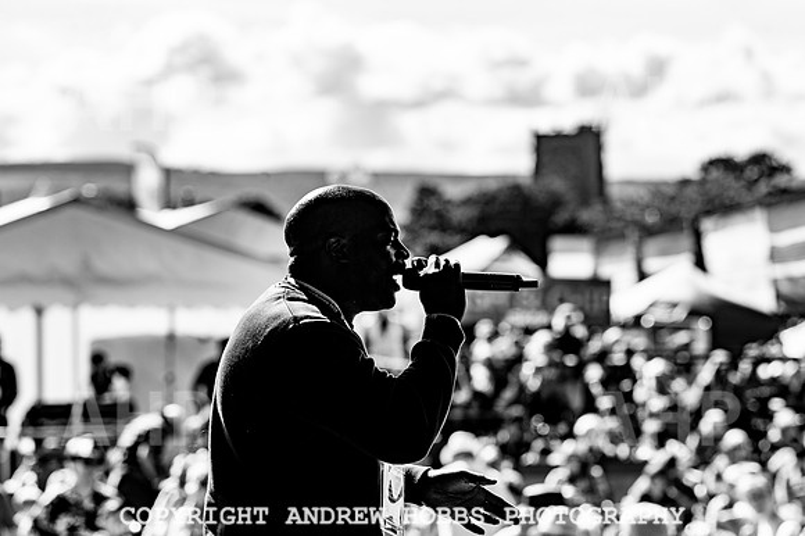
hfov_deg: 12.1
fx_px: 3799
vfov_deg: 8.1
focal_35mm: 170
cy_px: 268
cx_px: 402
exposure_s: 1/640
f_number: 5.6
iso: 100
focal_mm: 170
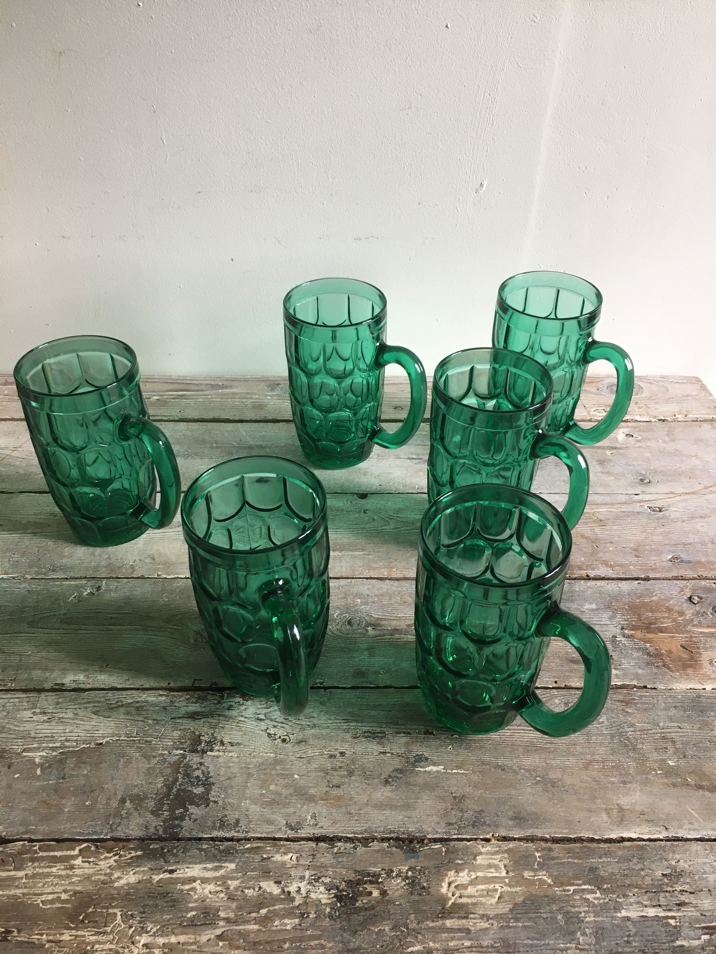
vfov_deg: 61.7
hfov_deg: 48.2
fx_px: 800
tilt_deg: -39.2
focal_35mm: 29
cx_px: 358
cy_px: 477
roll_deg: -2.2
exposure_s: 1/33
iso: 64
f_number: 2.2
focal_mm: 4.15
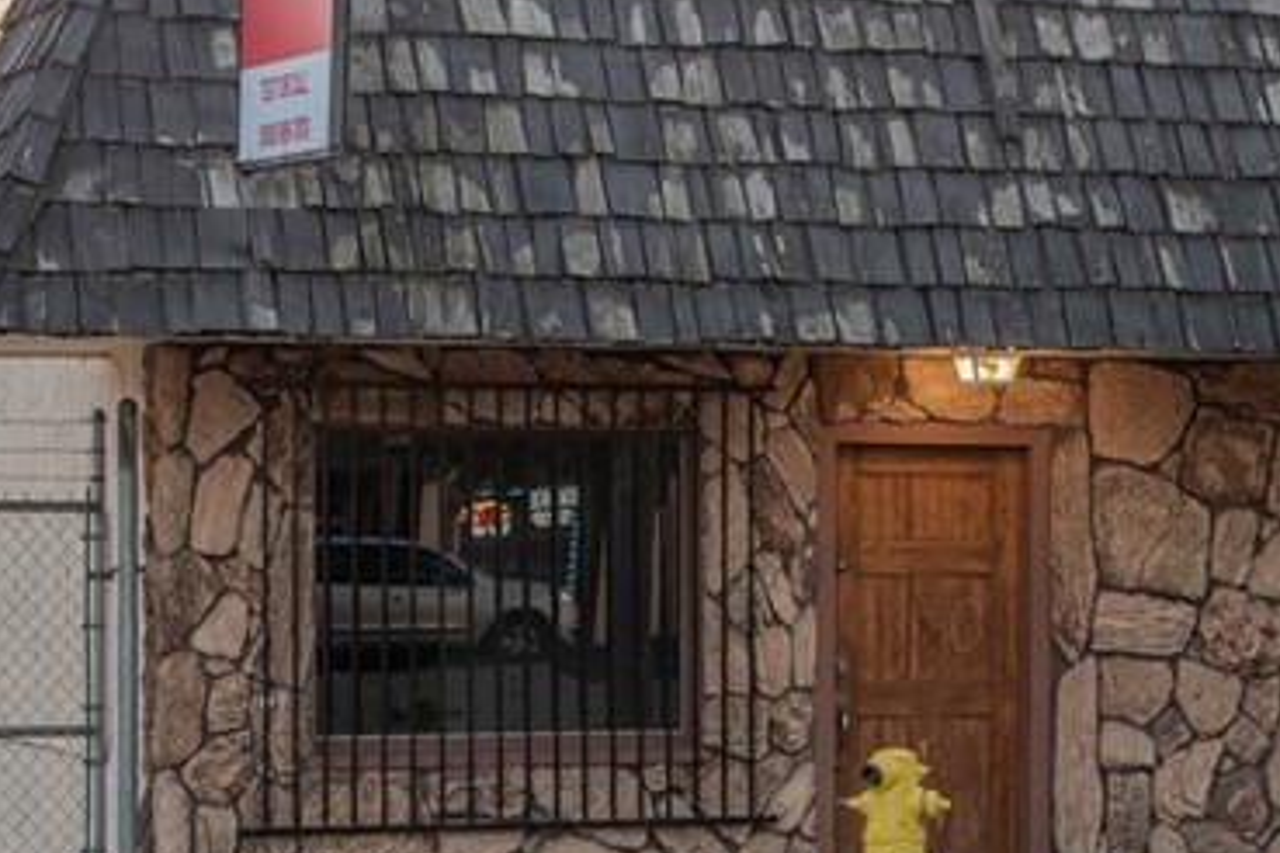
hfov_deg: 16.7
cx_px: 923
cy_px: 588
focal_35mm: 122
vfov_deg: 11.2
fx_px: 4337
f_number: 4.5
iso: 1000
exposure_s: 1/320
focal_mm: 44
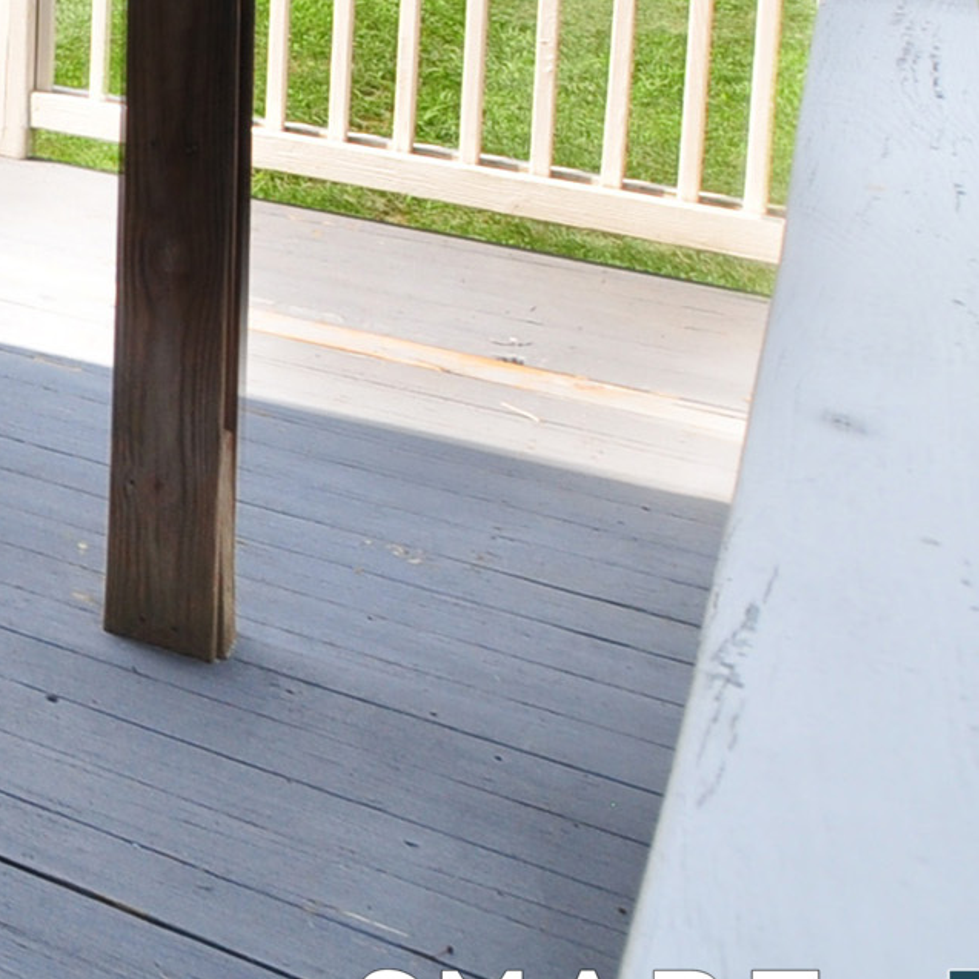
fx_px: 1856
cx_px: -1206
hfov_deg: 16.6
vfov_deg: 24.5
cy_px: -390
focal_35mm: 58
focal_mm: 10
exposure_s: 1/100
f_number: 8
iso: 250
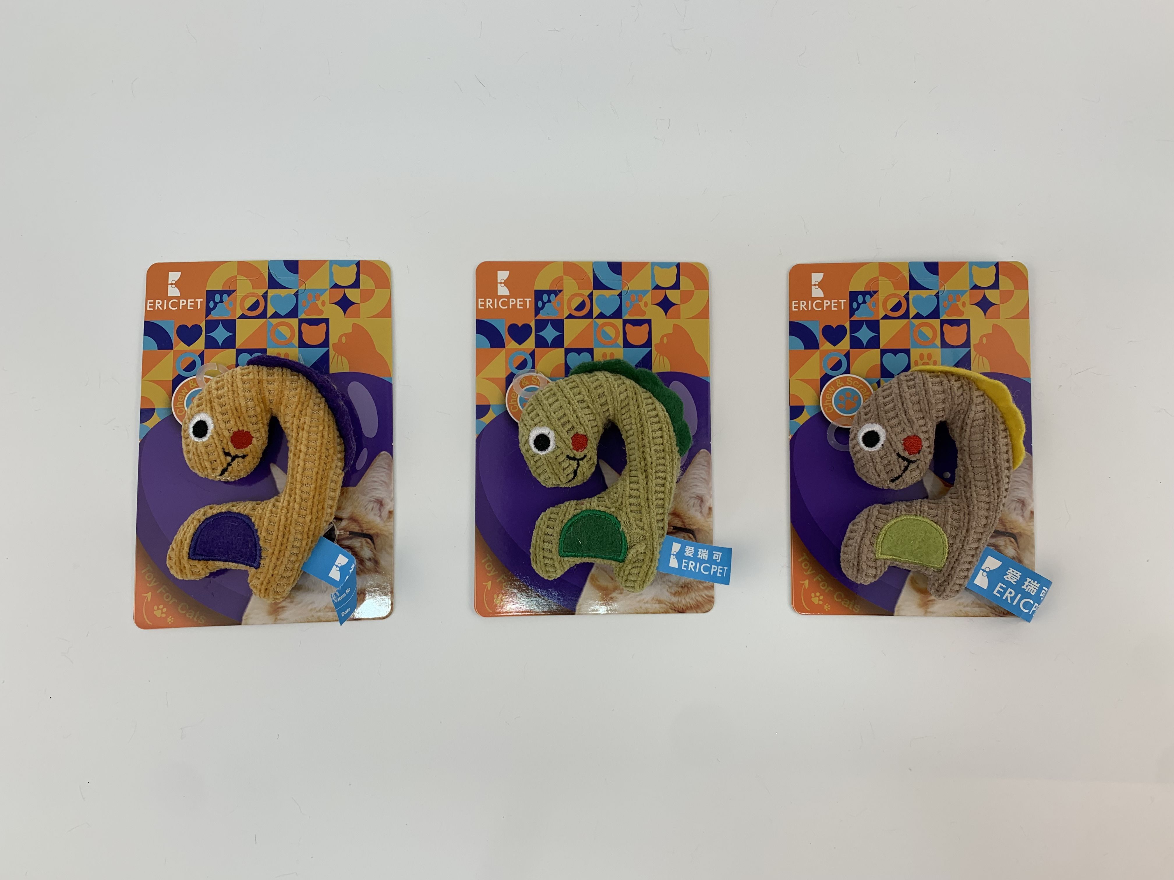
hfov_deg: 67.3
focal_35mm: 26
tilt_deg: -82.3
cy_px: 440
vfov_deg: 53.1
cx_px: 587
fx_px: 882
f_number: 1.8
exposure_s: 1/133
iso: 25
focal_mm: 4.25
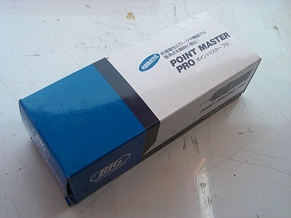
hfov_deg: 49.0
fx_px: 319
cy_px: 109
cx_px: 146
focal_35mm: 38
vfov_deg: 37.7
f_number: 2.7
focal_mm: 6.2
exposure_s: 1/50
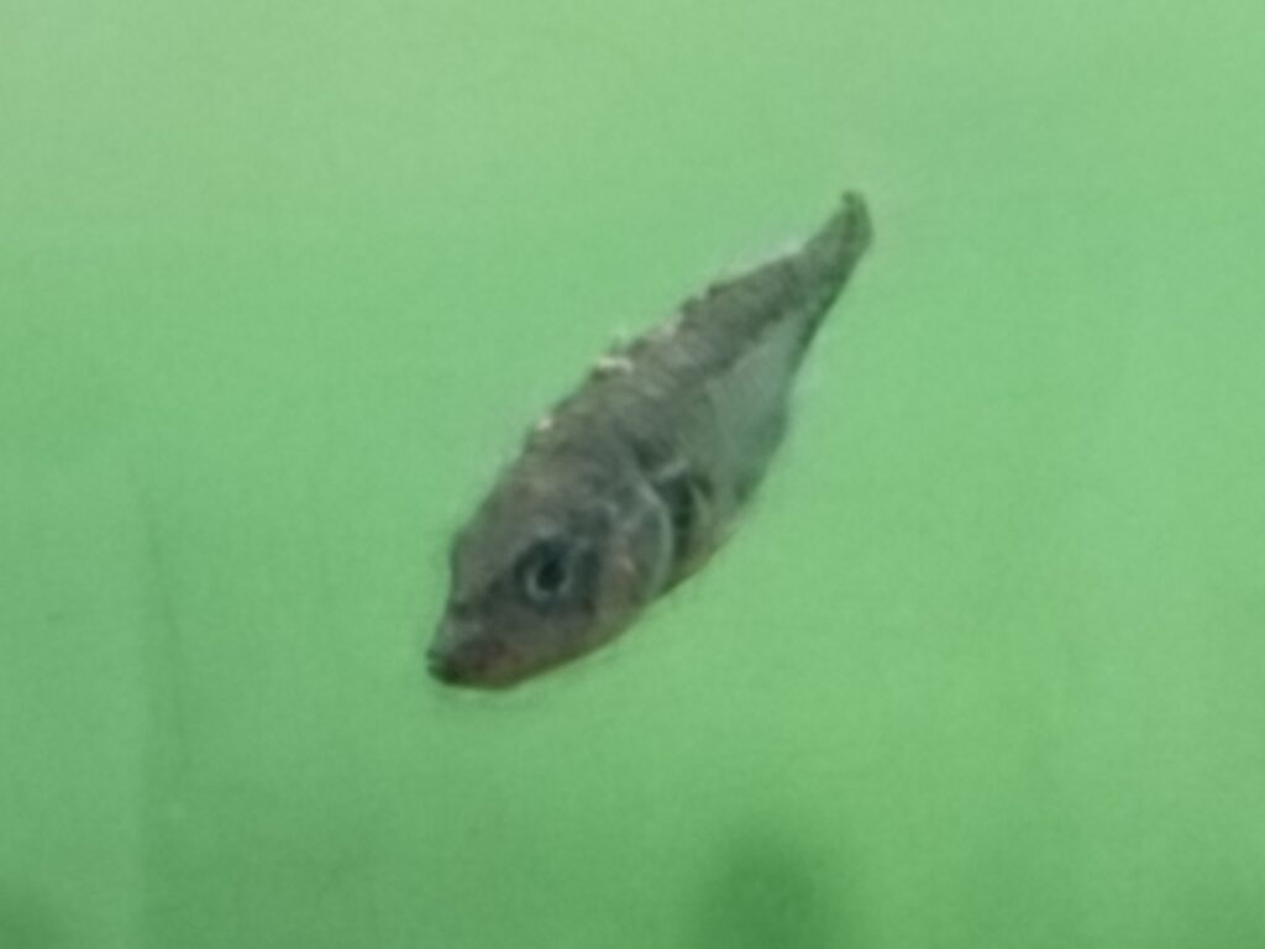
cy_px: 474
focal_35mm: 164
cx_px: 632
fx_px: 5993
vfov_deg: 9.1
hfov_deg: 12.0
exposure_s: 1/60
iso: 800
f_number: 1.7
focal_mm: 4.7
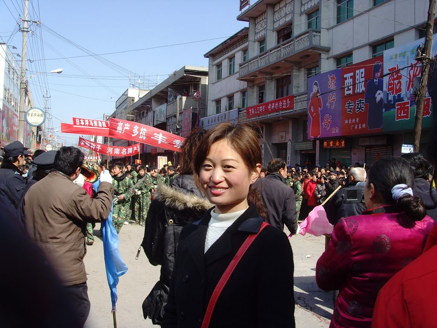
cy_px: 164
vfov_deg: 36.8
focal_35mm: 39
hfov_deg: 47.9
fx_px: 492
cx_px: 218
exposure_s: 1/180
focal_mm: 6.6
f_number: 6.3
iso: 80
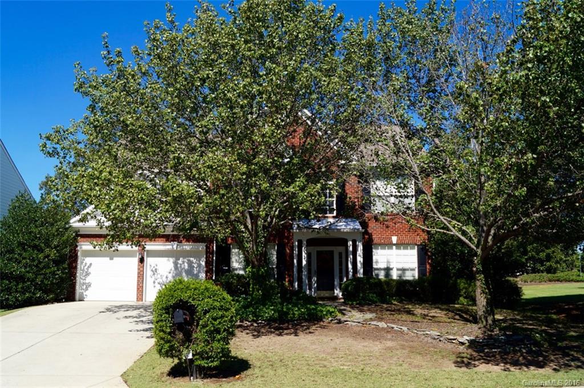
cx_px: 292
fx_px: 486
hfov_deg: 62.0
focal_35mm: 30
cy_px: 194
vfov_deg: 43.5
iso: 100
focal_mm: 20
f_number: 10
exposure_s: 1/160
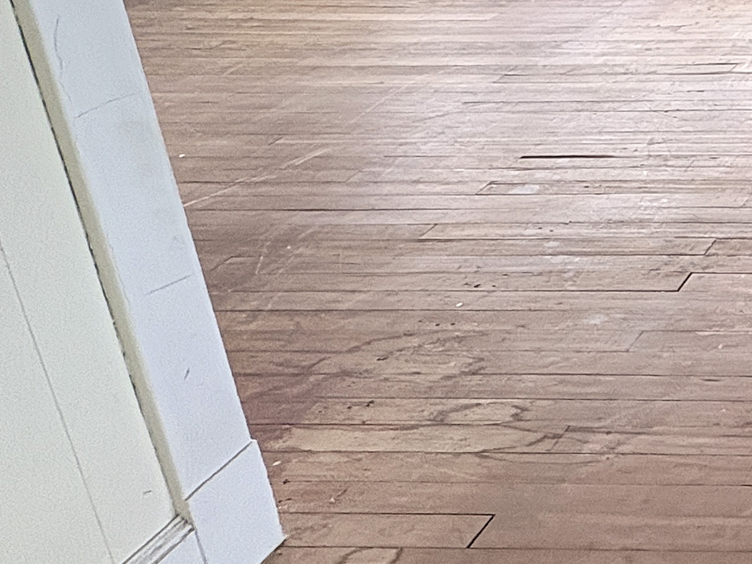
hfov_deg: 25.8
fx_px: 999
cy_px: -130
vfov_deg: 27.4
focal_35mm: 46
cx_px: 1210
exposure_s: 1/99
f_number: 2.2
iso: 160
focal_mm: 2.22
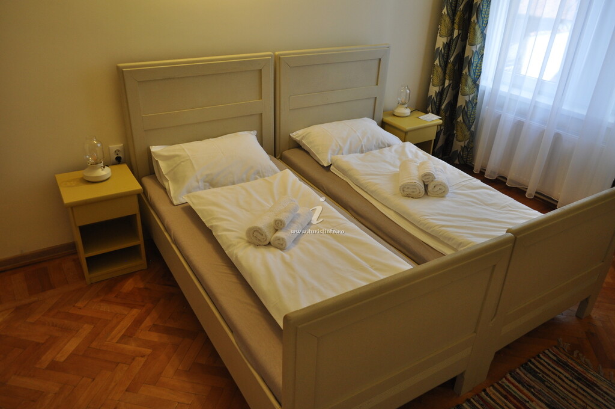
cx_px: 308
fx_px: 461
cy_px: 204
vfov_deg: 47.8
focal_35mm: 27
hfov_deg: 67.4
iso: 400
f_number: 4.5
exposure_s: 1/80
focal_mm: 18
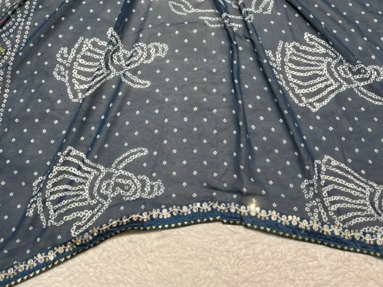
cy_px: 13
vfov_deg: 34.9
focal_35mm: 38
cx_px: 186
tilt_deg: -70.7
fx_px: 420
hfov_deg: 49.0
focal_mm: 5.96
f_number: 1.6
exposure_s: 1/50
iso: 100
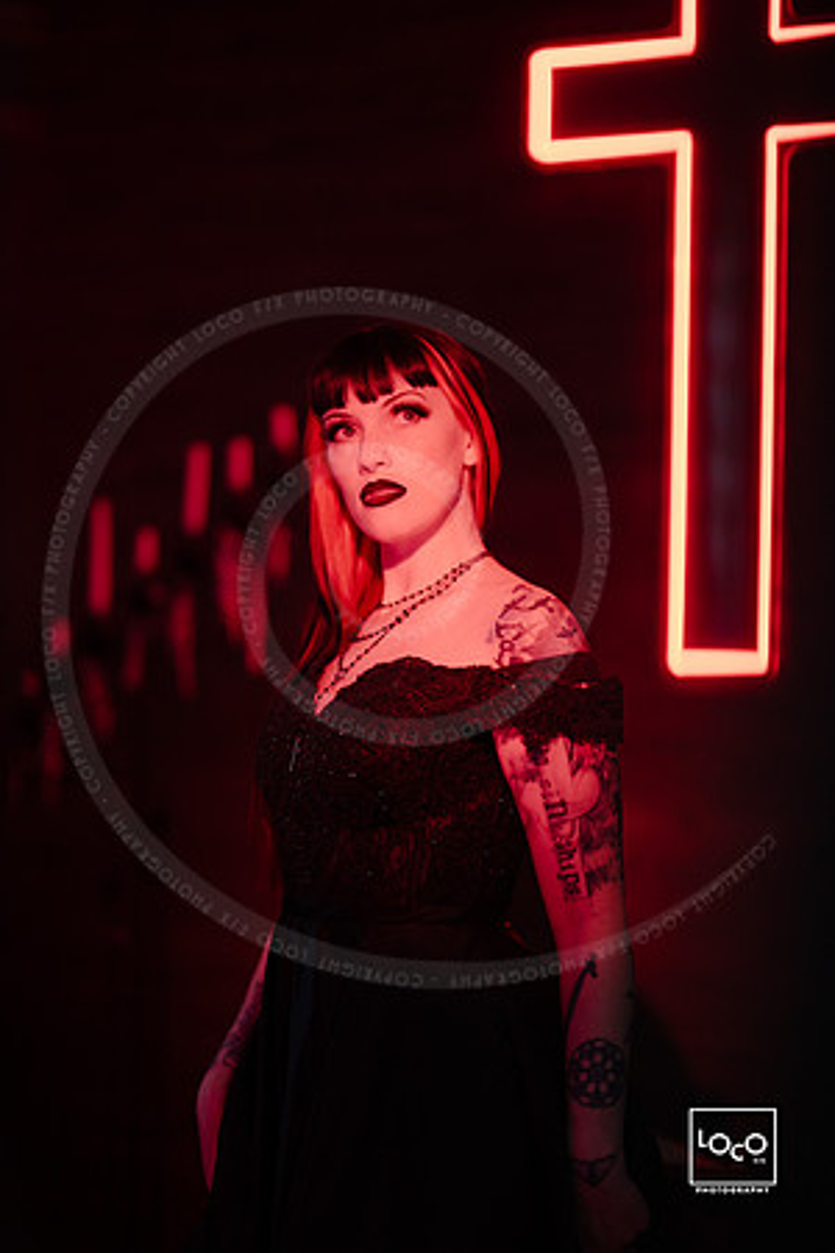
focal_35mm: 85
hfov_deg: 16.1
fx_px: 2957
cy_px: 626
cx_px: 418
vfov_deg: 23.9
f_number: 1.2
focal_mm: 85
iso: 320
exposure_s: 1/320
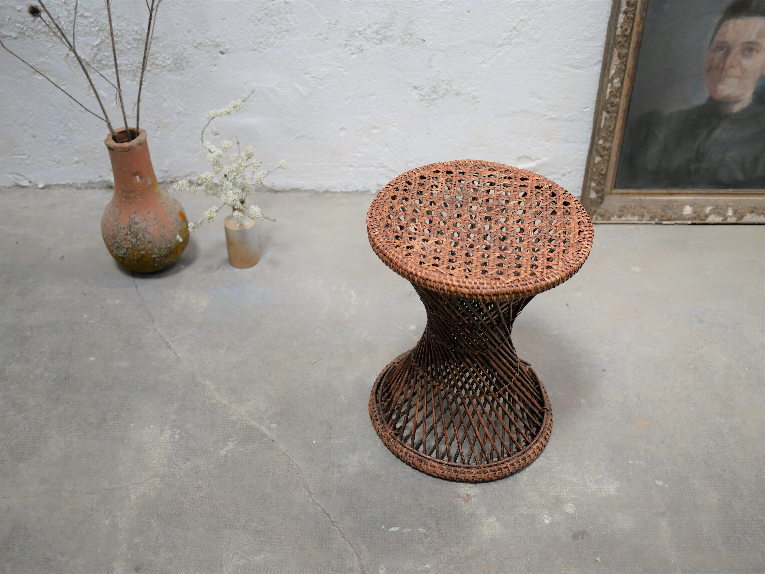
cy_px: 287
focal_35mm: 40
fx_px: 884
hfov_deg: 46.8
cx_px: 382
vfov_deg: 36.0
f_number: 1.7
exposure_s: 1/60
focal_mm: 20
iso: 250
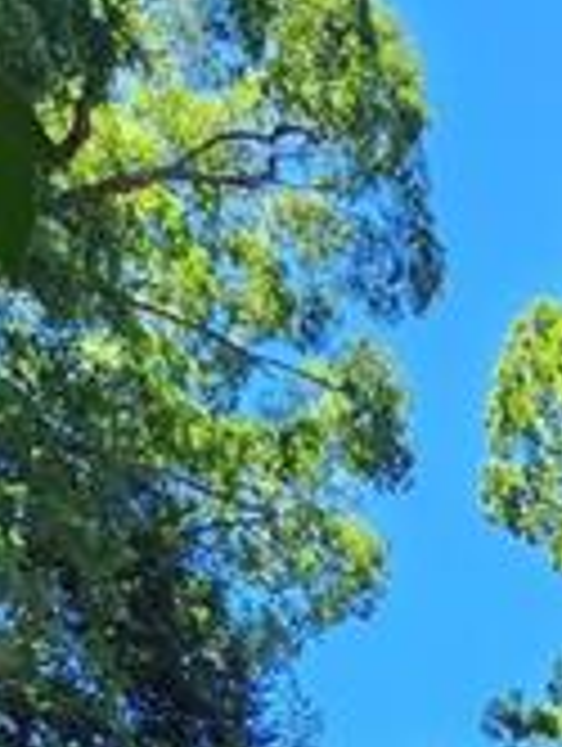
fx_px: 1295
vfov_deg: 18.4
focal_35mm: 60
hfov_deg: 22.8
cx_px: 643
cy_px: 1544
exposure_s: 1/207
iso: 50
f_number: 2.2
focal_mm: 2.2
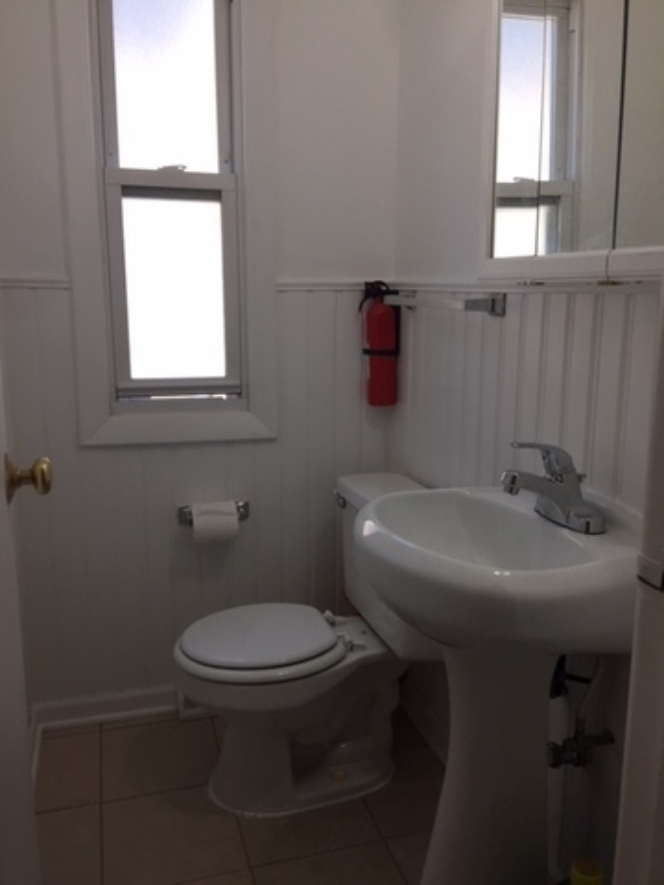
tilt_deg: -10.2
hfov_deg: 48.2
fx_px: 742
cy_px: 442
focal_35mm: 29
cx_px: 332
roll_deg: -0.2
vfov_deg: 61.7
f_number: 2.2
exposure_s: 1/120
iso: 50
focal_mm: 4.15
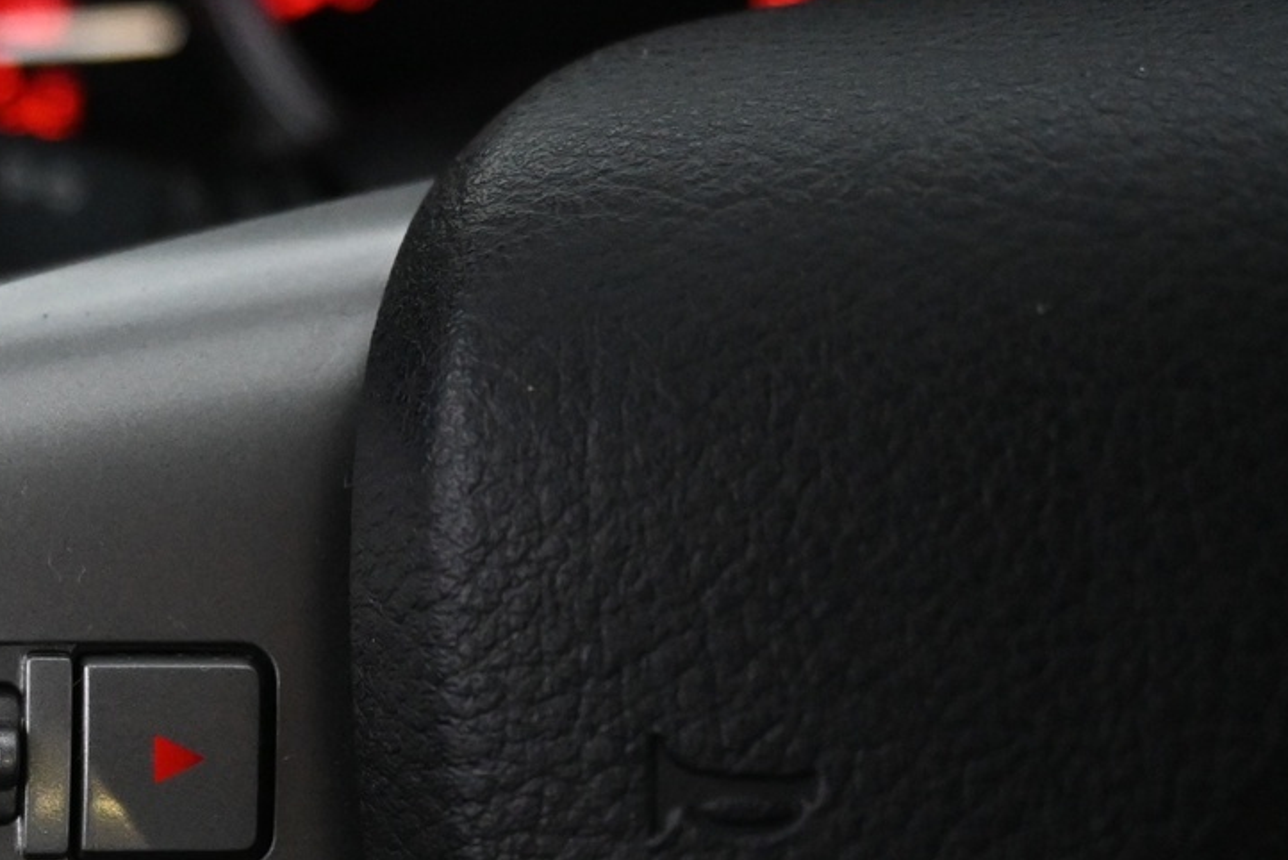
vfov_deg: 17.8
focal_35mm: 76
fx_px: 2709
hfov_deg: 25.0
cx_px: -95
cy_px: 742
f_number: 4
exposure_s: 1/40
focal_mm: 22.5
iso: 4000
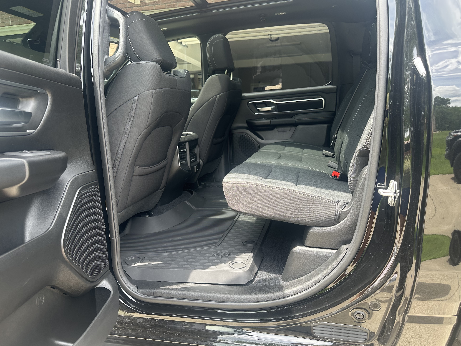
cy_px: 177
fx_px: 333
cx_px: 231
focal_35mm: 25
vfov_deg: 54.9
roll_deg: +1.4
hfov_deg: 69.4
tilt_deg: -9.7
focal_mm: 6.86
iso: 64
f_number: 1.78
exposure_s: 1/140
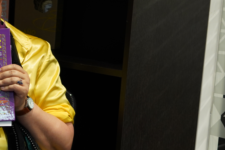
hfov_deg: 20.9
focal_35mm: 94
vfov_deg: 14.5
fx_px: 587
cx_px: -8
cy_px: 77
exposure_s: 1/60
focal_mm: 38
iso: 1250
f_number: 4
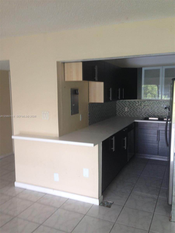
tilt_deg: -2.7
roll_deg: +0.1
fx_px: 222
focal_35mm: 33
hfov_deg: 42.9
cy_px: 116
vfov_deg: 55.4
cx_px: 88
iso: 80
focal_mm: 4.12
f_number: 2.4
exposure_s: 1/20
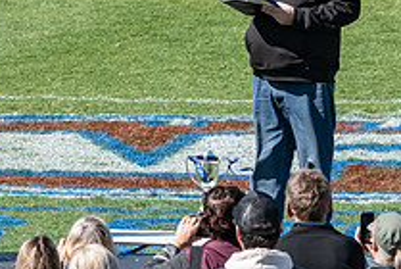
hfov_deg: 2.5
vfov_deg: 1.7
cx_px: 8
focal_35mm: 831
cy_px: 64
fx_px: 9269
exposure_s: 1/1600
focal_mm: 200
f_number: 8
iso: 800
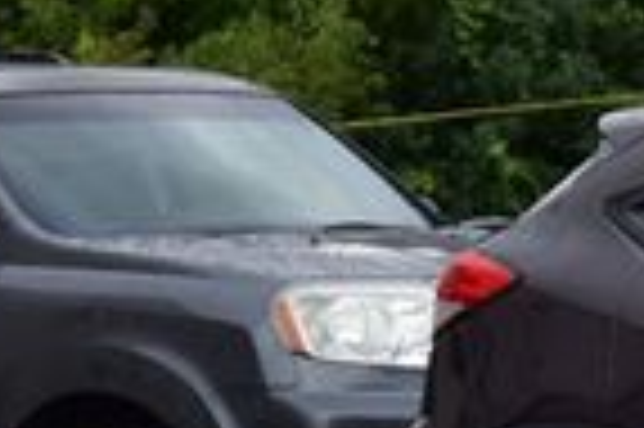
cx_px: -716
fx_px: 5521
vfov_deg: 4.4
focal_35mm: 309
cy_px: 446
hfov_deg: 6.4
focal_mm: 46
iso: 400
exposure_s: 1/320
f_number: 10
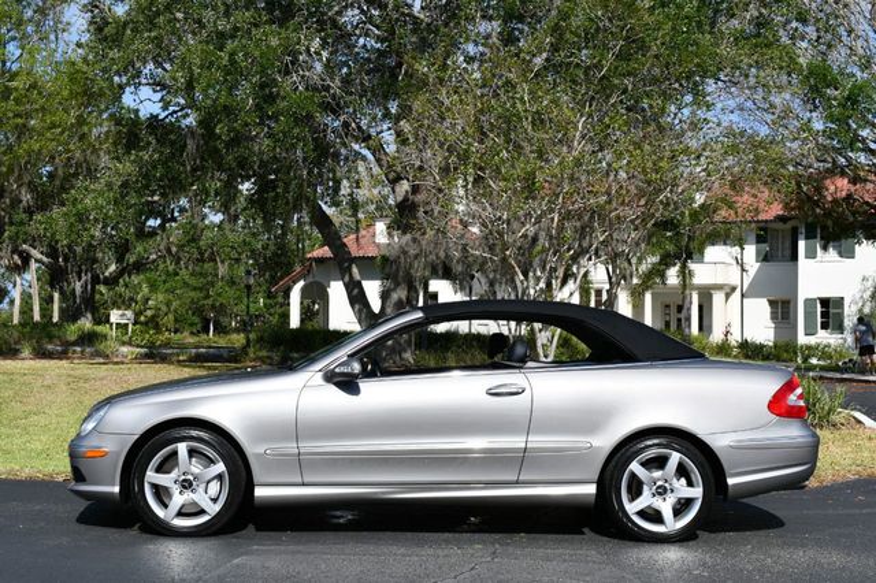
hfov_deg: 41.1
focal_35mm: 48
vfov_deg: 28.0
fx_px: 1167
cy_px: 292
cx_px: 438
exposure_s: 1/320
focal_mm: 32
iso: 100
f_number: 9
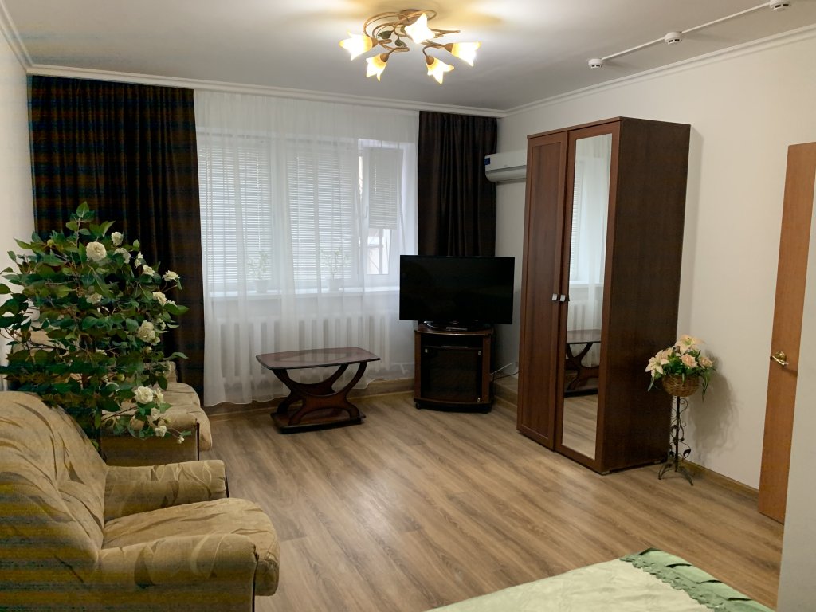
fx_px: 613
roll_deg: -0.4
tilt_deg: -8.3
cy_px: 306
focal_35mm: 26
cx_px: 408
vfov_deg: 53.1
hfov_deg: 67.3
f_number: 1.8
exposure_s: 1/50
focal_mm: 4.25
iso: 320
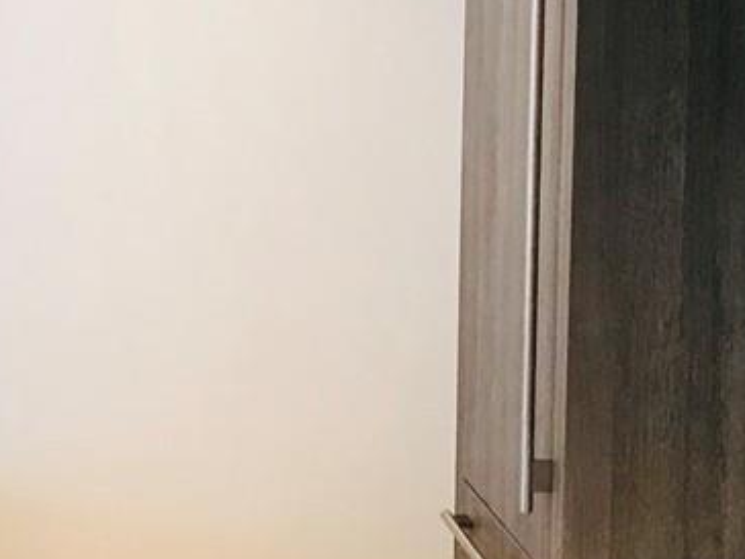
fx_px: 2647
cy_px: 205
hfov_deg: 15.9
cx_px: 176
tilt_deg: -3.3
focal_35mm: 123
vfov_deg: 12.0
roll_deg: -0.6
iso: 40
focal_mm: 3.99
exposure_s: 1/20
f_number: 1.8
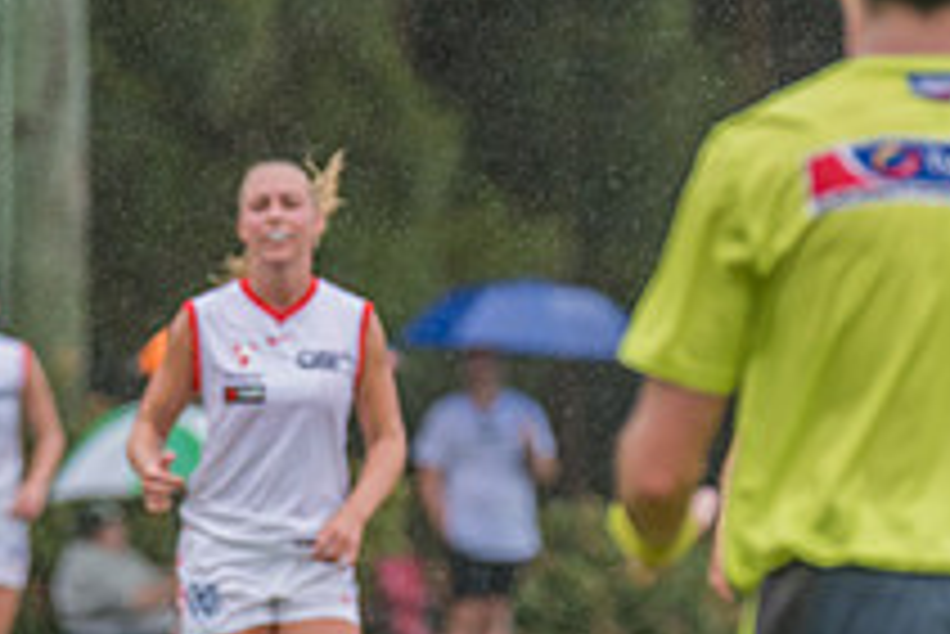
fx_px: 17666
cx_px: -77
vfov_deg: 2.1
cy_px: 494
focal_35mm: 669
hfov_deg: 3.1
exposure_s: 1/2000
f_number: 4
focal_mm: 220
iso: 800
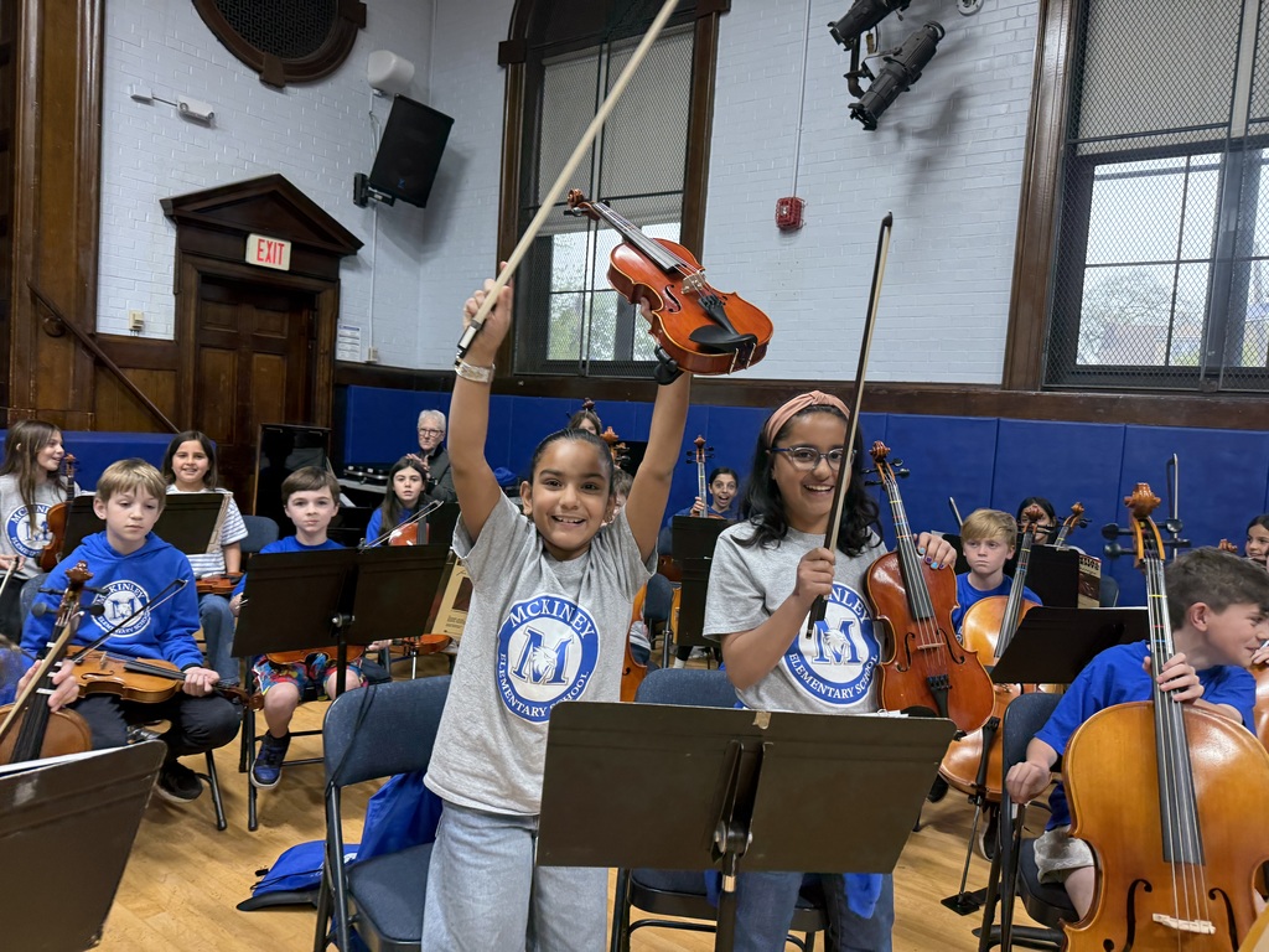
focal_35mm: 24
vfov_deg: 56.8
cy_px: 476
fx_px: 880
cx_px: 634
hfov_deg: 71.6
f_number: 1.78
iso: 250
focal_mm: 6.76
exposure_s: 1/60
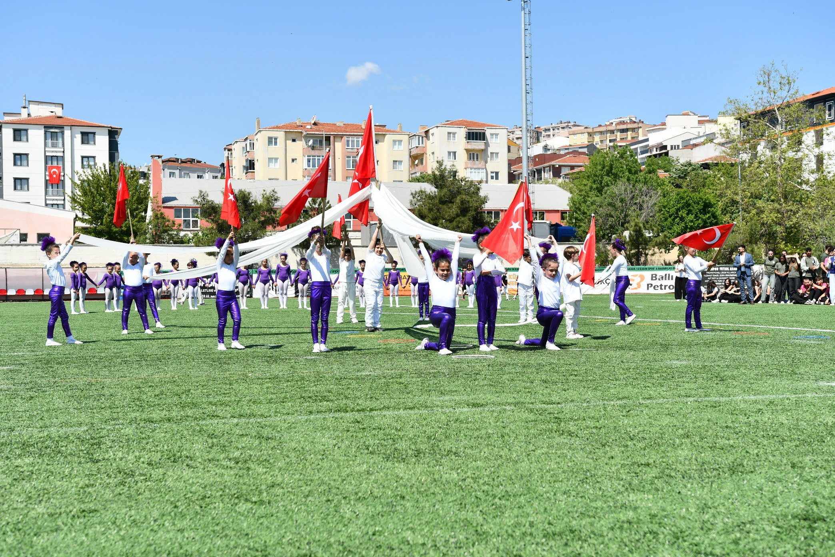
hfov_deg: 41.1
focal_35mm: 48
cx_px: 418
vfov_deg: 28.1
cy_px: 278
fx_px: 1113
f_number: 4.5
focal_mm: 32
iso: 100
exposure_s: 1/1250
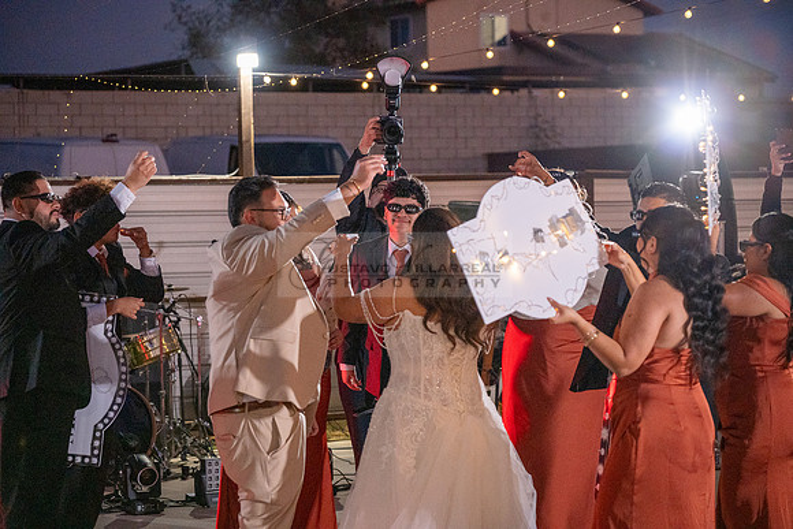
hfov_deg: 20.0
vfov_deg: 13.4
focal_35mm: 102
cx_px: 396
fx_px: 2247
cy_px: 264
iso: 4000
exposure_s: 1/250
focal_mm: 102
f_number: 4
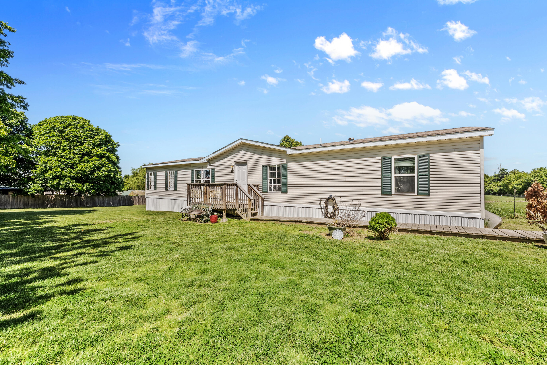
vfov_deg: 81.3
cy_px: 182
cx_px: 274
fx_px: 213
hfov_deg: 104.2
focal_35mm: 14
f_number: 8
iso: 640
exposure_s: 1/500
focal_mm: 14
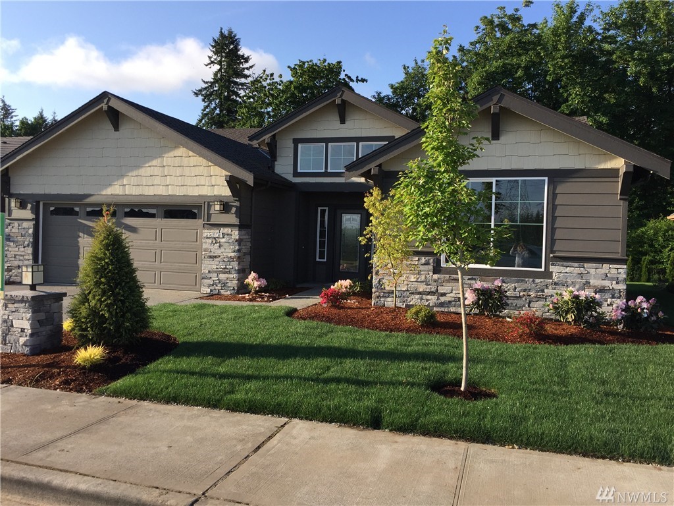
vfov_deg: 48.2
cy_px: 253
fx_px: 565
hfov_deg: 61.7
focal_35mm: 29
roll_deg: -2.3
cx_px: 337
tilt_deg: -1.0
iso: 32
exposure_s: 1/942
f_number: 2.2
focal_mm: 4.15
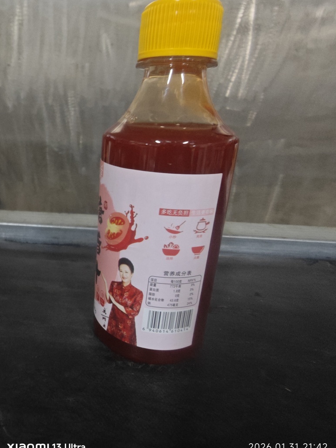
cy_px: 232
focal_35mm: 24
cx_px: 167
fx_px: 310
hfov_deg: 56.8
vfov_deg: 71.6
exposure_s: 1/25
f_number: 1.8
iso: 500
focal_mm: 2.03
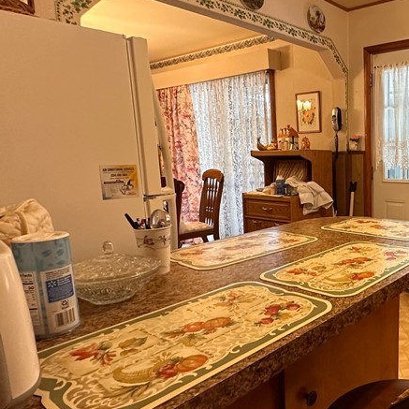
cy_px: 205
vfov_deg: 55.6
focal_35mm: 29
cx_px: 375
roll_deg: +0.2
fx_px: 388
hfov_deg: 49.0
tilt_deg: -8.5
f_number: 2.2
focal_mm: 2.22
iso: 320
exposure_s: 1/60
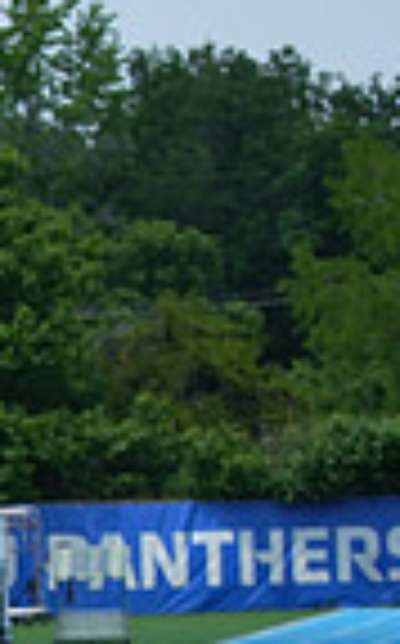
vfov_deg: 4.4
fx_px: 8328
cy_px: 840
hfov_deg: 2.7
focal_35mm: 476
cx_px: -854
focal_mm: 115
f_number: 5.6
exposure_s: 1/2000
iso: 400
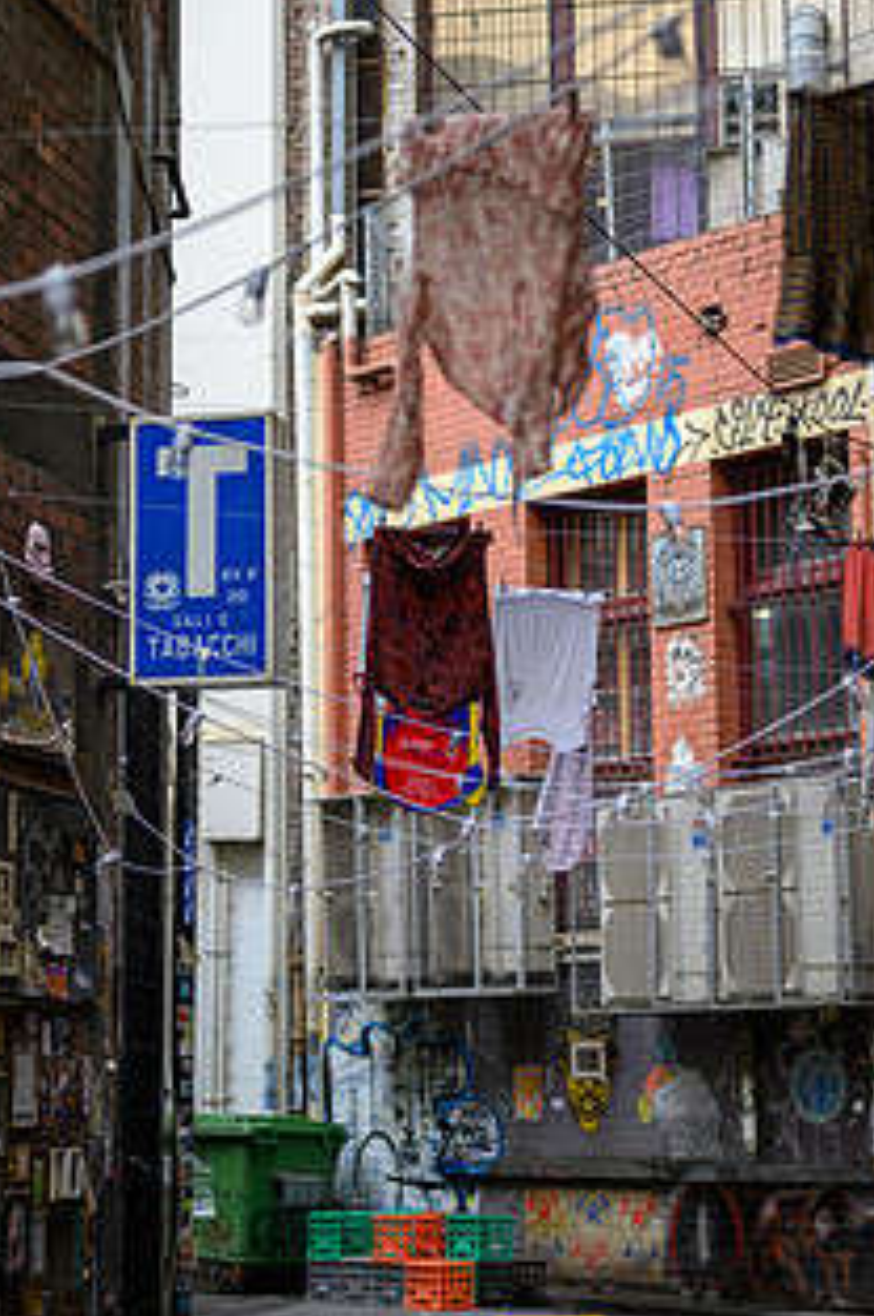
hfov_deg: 18.9
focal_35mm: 72
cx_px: 538
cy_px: 690
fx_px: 2628
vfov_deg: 28.1
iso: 64
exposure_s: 1/400
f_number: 2
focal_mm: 50
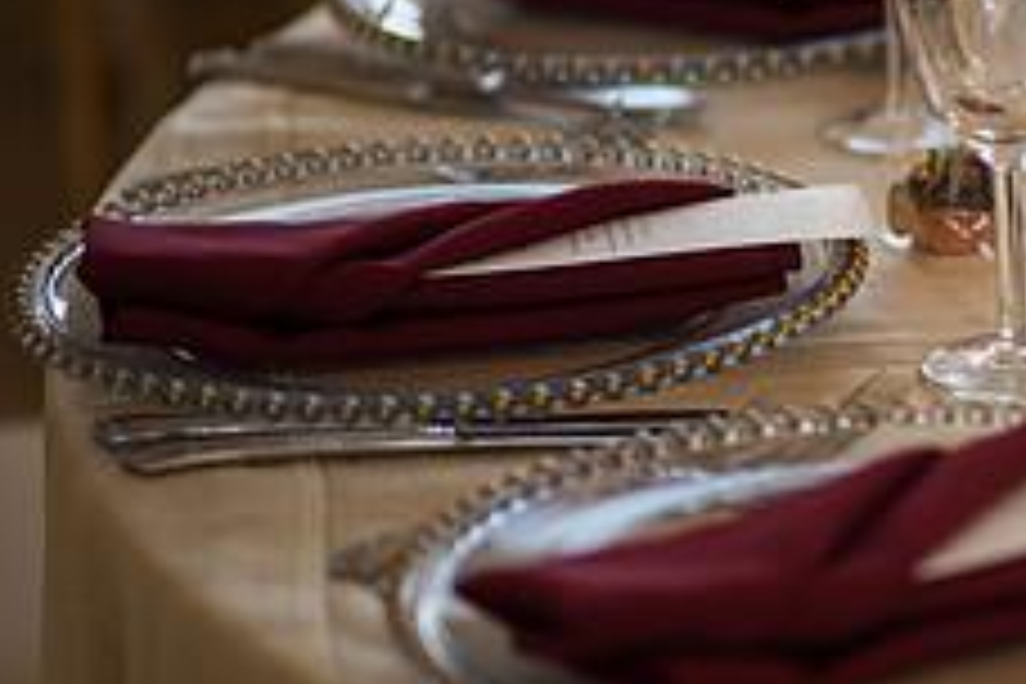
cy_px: 124
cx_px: 1292
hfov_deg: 9.4
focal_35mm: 216
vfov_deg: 6.4
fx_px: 6156
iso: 125
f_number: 1.4
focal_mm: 85
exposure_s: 1/500
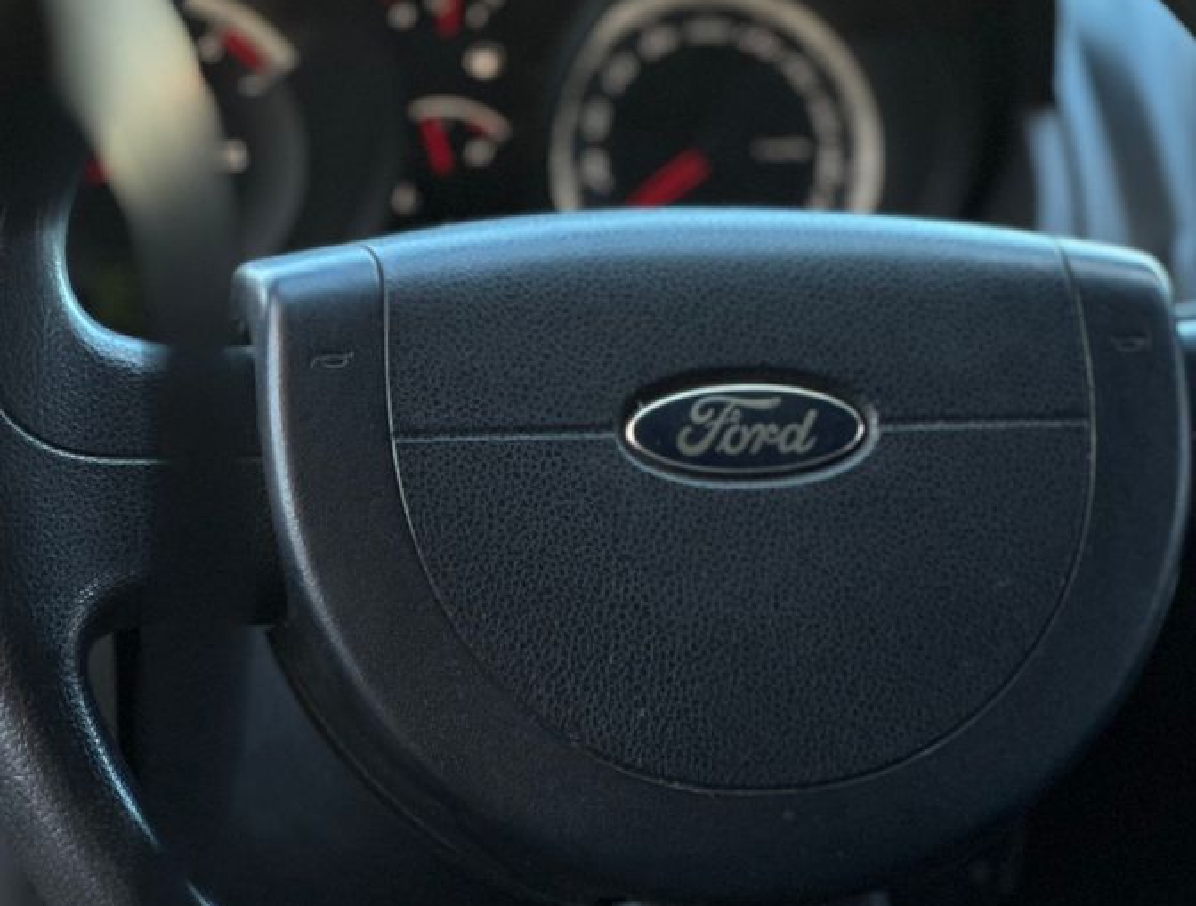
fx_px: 3779
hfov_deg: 17.9
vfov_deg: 13.7
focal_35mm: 109
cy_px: 459
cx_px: 789
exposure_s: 1/40
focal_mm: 9
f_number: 2.8
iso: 160
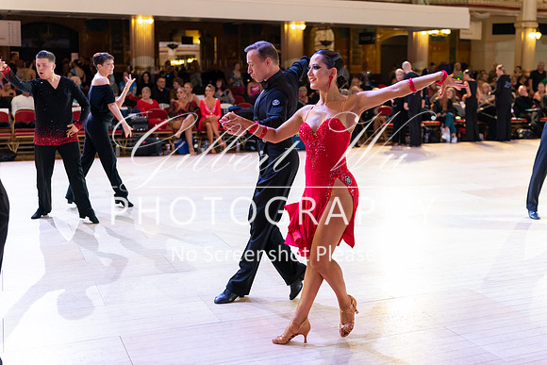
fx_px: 689
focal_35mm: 45
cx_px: 318
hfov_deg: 43.1
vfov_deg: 29.6
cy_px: 153
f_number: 2
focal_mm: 39
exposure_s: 1/500
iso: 4000
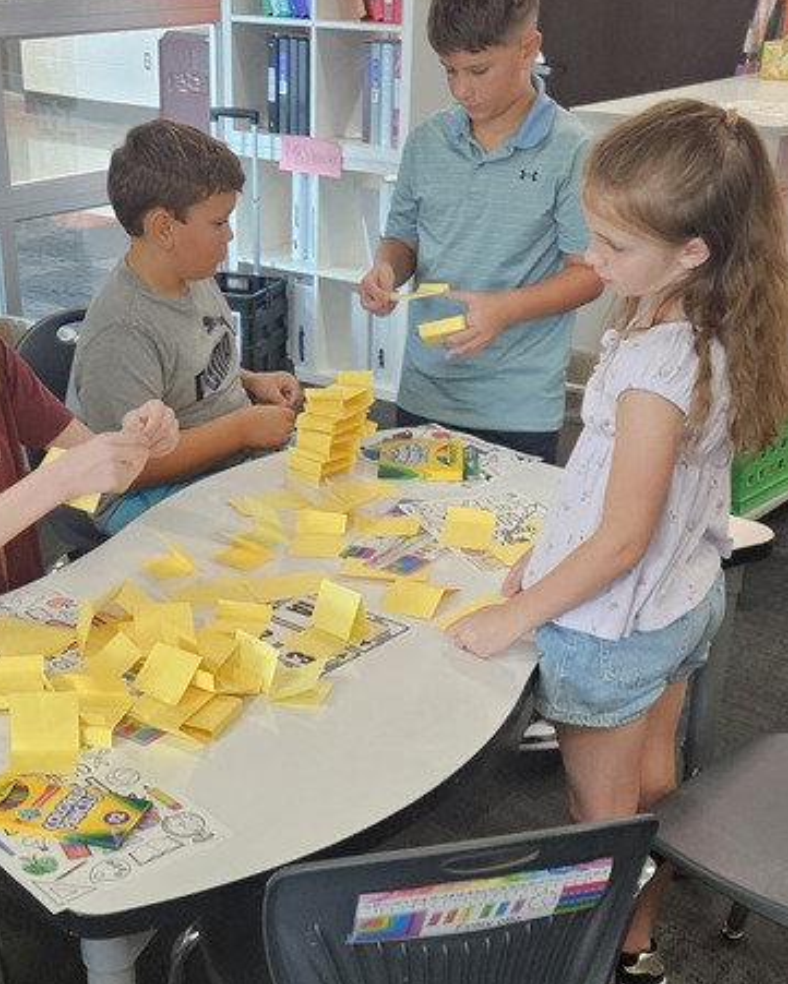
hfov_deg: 29.6
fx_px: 1486
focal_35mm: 51
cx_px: 299
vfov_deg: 36.3
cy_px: 648
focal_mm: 5.4
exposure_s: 1/120
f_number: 1.8
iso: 640
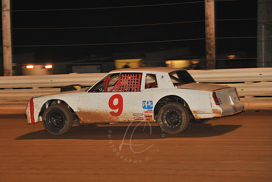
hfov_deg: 14.2
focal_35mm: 145
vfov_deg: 9.5
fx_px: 1096
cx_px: 136
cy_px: 91
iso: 1000
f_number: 6.3
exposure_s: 1/320
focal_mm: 145
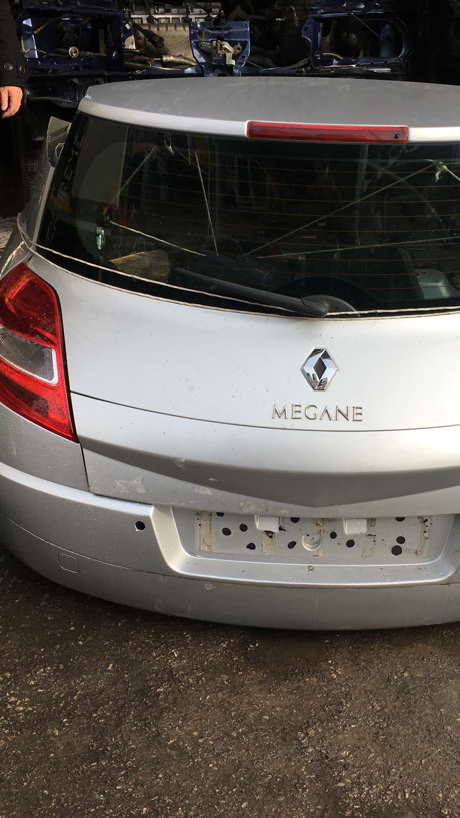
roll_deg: -2.1
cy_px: 405
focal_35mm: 43
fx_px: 933
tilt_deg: -25.5
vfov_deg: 47.4
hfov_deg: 27.6
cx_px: 299
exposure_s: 1/460
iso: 25
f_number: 2.2
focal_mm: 4.15
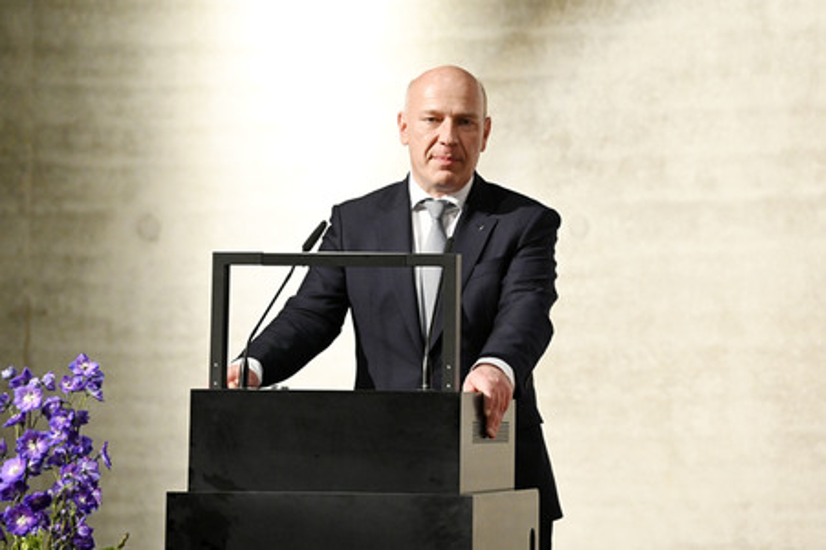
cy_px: 275
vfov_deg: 6.9
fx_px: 4585
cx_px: 413
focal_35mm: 200
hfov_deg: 10.3
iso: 6400
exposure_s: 1/640
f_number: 4
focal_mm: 200
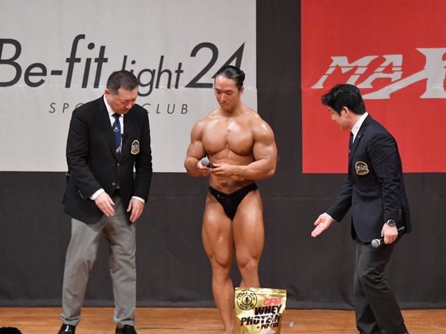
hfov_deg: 6.7
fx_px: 3788
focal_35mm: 294
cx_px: 233
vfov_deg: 5.1
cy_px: 167
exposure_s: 1/400
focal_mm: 180
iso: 7200
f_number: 5.6
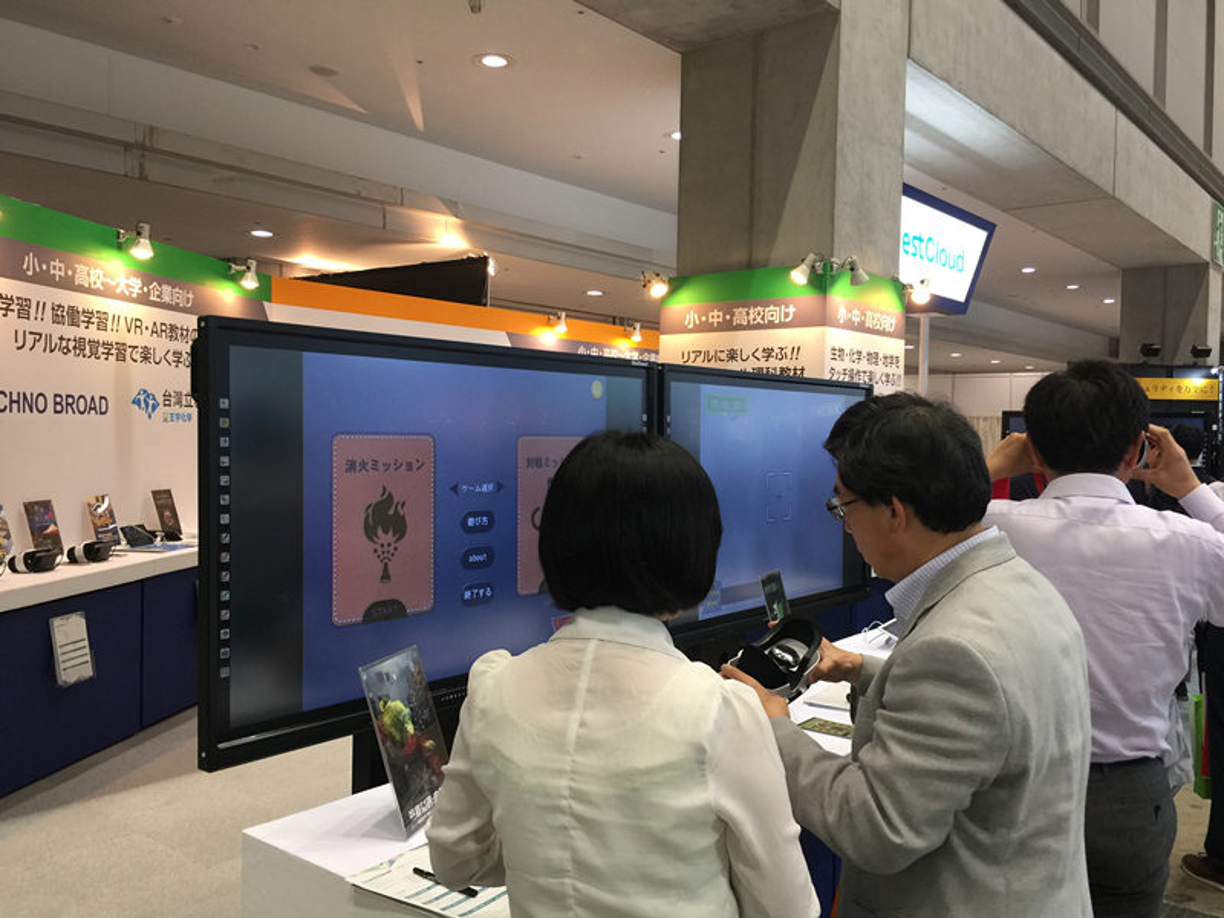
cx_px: 612
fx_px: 1025
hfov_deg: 61.7
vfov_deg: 48.2
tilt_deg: -1.5
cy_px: 459
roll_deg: -1.8
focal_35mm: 29
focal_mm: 4.15
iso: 50
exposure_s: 1/33
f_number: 2.2
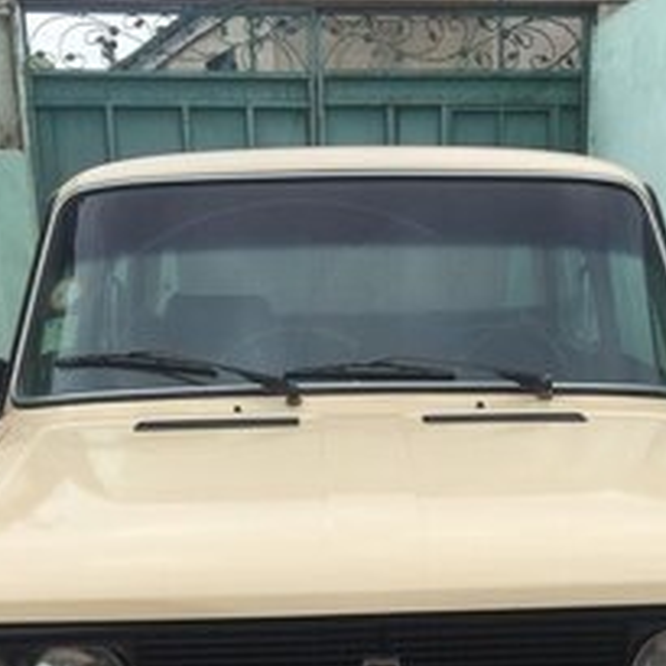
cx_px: 370
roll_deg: +1.8
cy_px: 770
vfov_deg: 25.3
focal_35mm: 62
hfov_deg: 27.7
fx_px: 1350
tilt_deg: -17.6
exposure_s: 1/1883
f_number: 2.2
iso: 32
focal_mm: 4.15
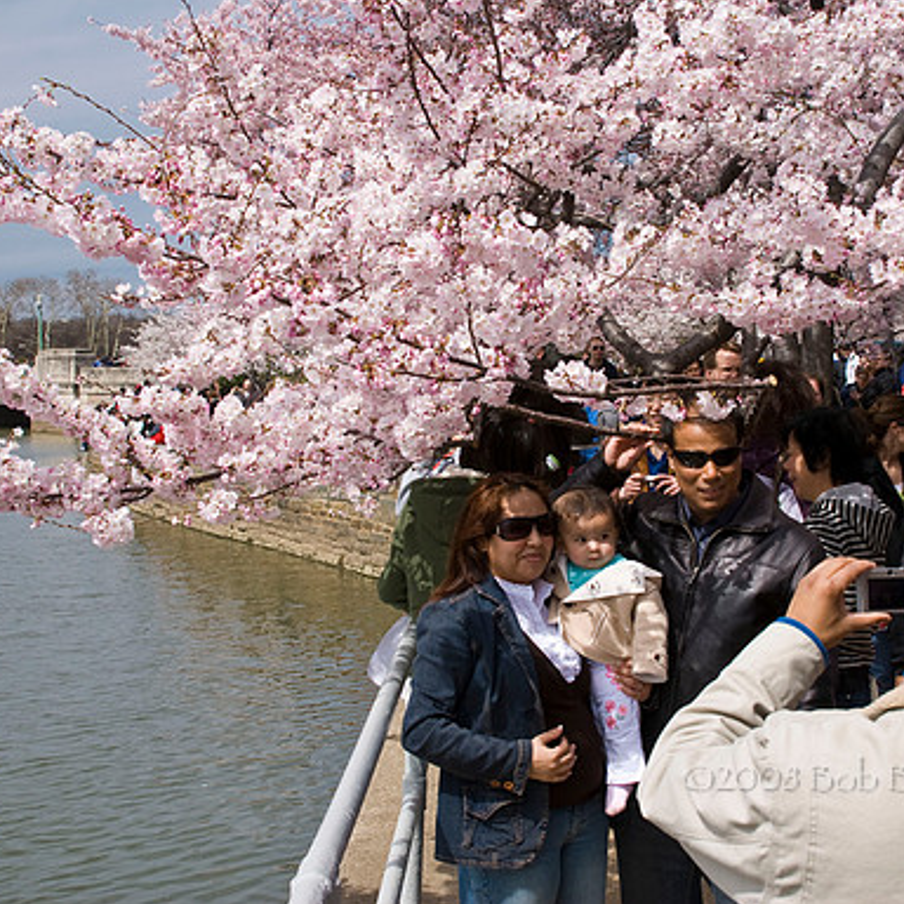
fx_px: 1595
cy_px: 452
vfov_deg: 31.6
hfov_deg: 31.6
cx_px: 534
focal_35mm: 54
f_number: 8
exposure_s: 1/100
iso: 100
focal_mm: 28
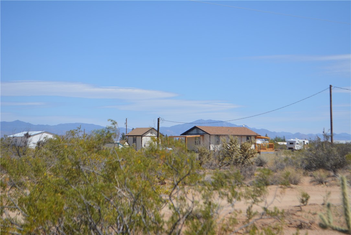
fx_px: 805
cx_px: 176
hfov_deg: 24.6
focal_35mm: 82
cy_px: 118
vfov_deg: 16.6
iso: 400
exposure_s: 1/2000
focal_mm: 55
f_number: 7.1
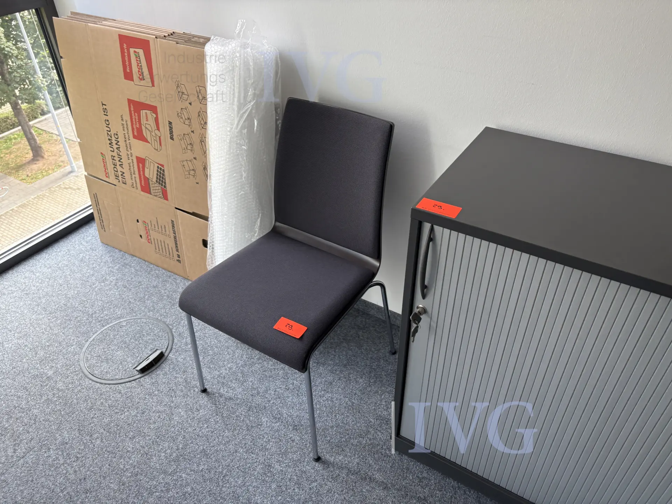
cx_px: 336
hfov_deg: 67.3
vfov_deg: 53.1
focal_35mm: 26
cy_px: 252
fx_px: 505
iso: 80
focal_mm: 5.96
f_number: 1.6
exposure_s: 1/121
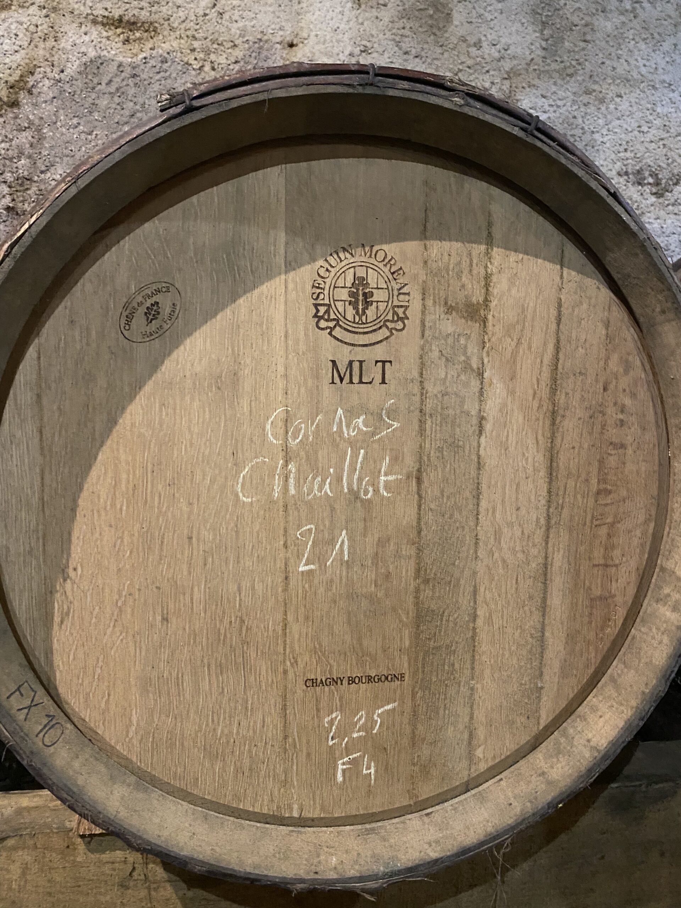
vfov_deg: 67.3
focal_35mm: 26
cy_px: 454
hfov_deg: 53.1
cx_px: 340
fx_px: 682
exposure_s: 1/30
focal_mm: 4.25
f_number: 1.8
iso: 800
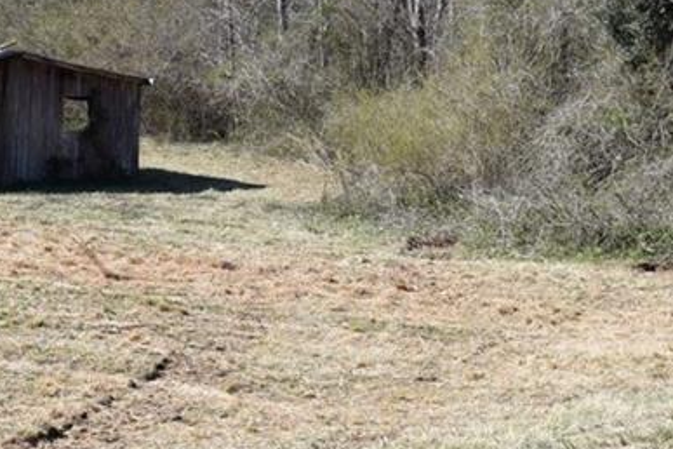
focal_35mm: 111
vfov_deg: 12.3
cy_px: 100
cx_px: 212
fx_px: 2075
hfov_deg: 18.4
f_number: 9
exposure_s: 1/320
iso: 200
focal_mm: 28
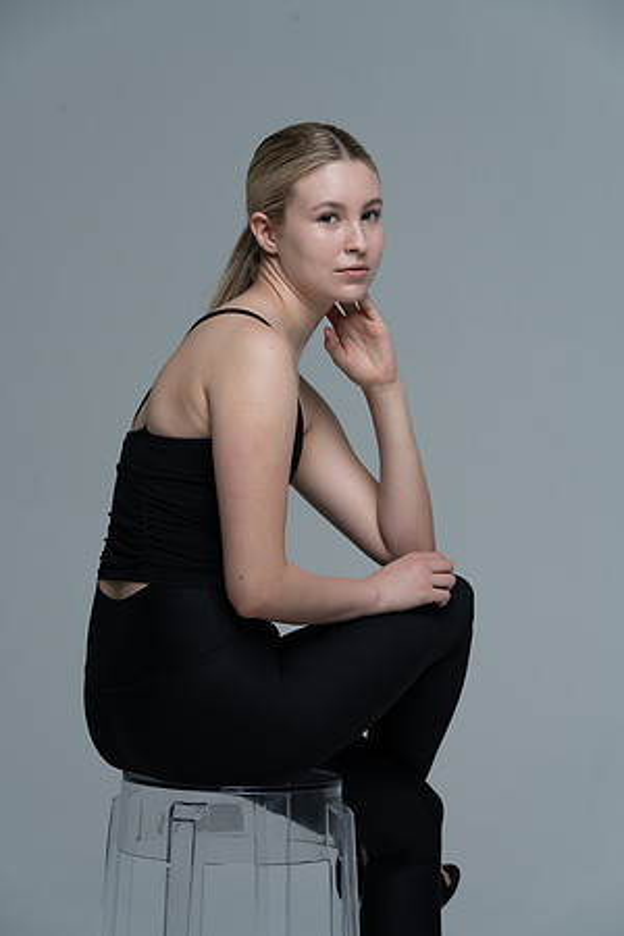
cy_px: 468
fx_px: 3796
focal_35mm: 146
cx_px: 312
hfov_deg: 9.4
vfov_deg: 14.1
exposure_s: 1/160
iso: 320
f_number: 9
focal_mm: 146
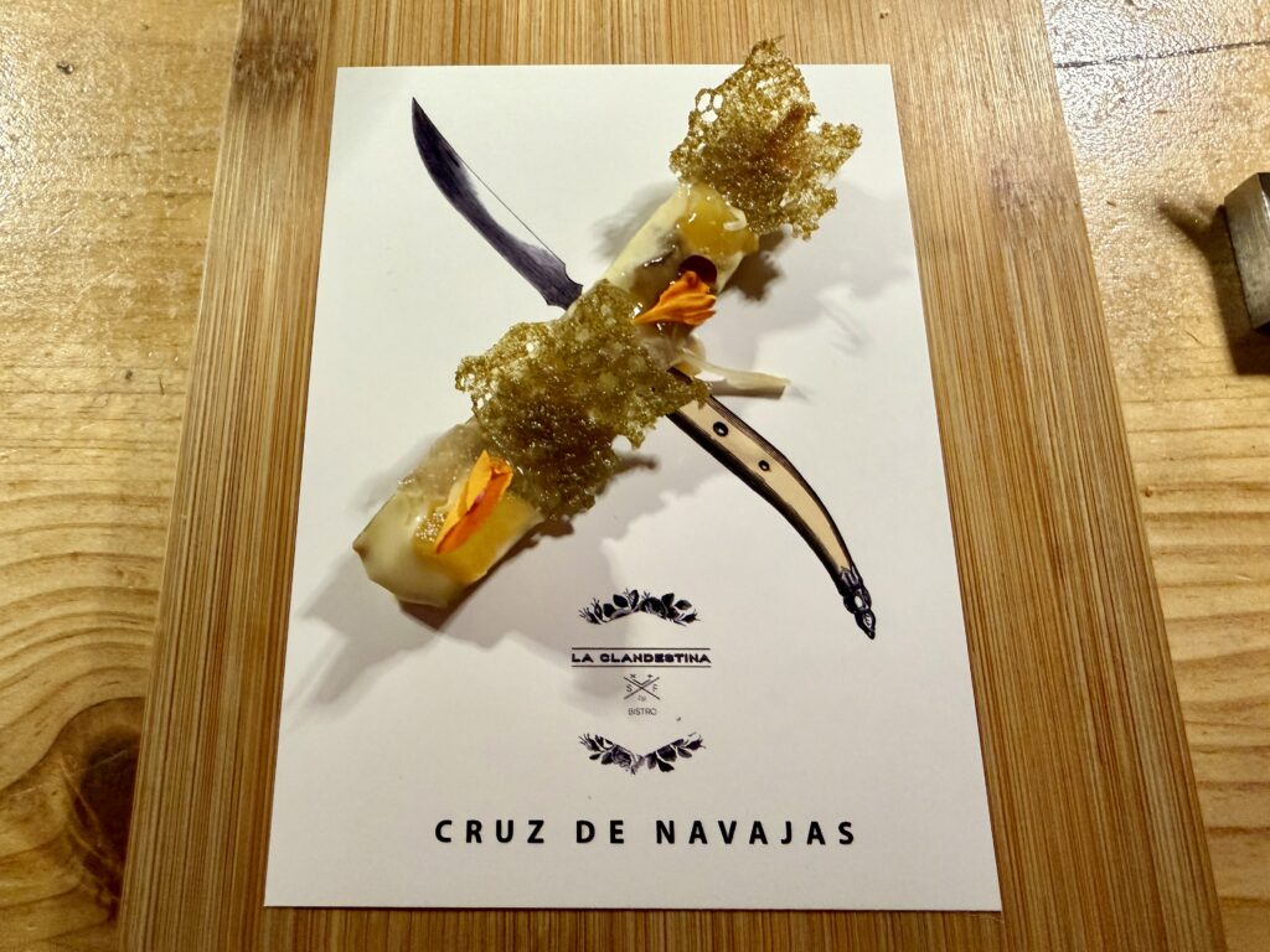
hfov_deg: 71.6
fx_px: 881
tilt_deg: -71.6
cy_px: 476
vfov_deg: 56.8
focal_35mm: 24
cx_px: 635
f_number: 2.2
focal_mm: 2.22
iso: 500
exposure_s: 1/50
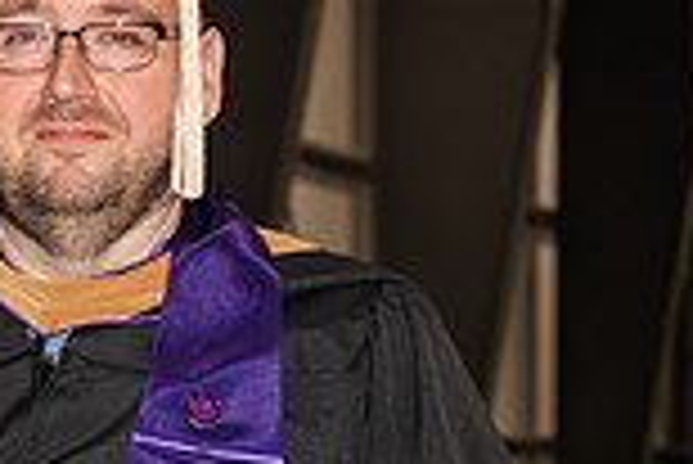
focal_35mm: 264
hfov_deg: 7.7
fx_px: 5087
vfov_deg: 5.2
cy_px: 511
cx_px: -288
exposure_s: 1/200
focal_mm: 70
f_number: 5.6
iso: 1000
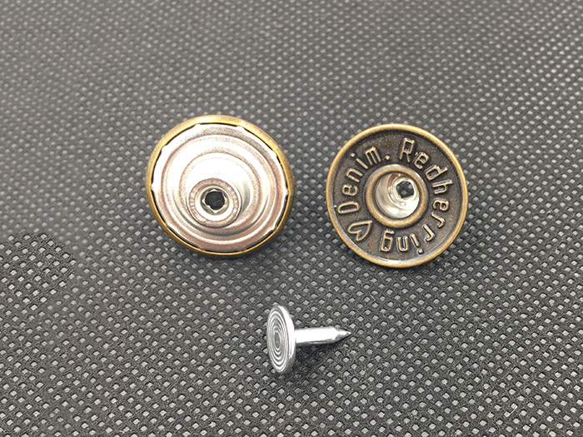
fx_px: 488
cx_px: 292
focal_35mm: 29
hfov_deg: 61.7
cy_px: 218
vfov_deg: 48.2
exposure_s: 1/50
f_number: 2.2
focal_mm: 4.15
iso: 32
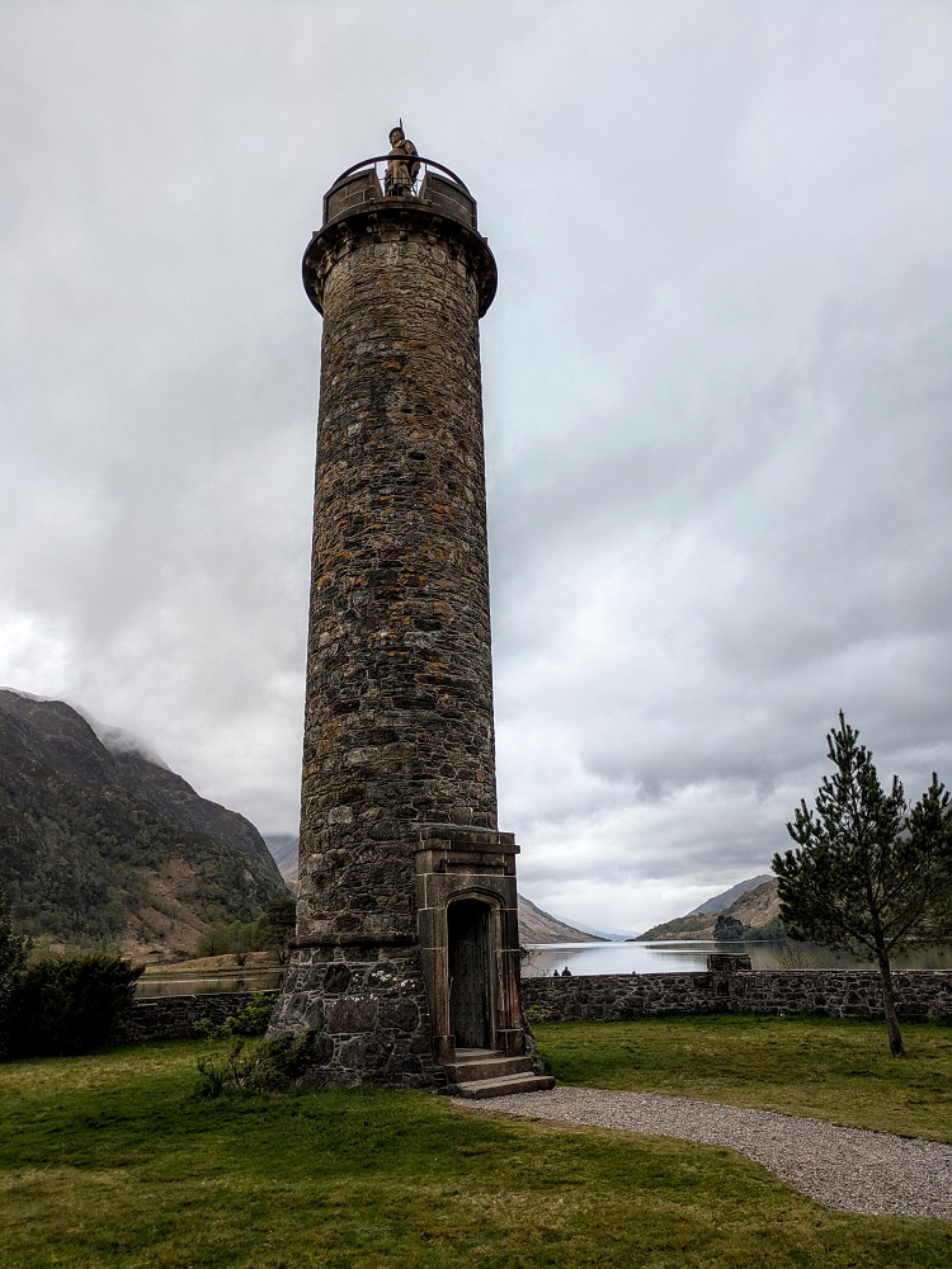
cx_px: 476
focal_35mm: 25
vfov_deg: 69.4
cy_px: 634
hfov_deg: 54.9
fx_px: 917
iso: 62
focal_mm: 5.43
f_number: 1.89
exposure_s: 1/399
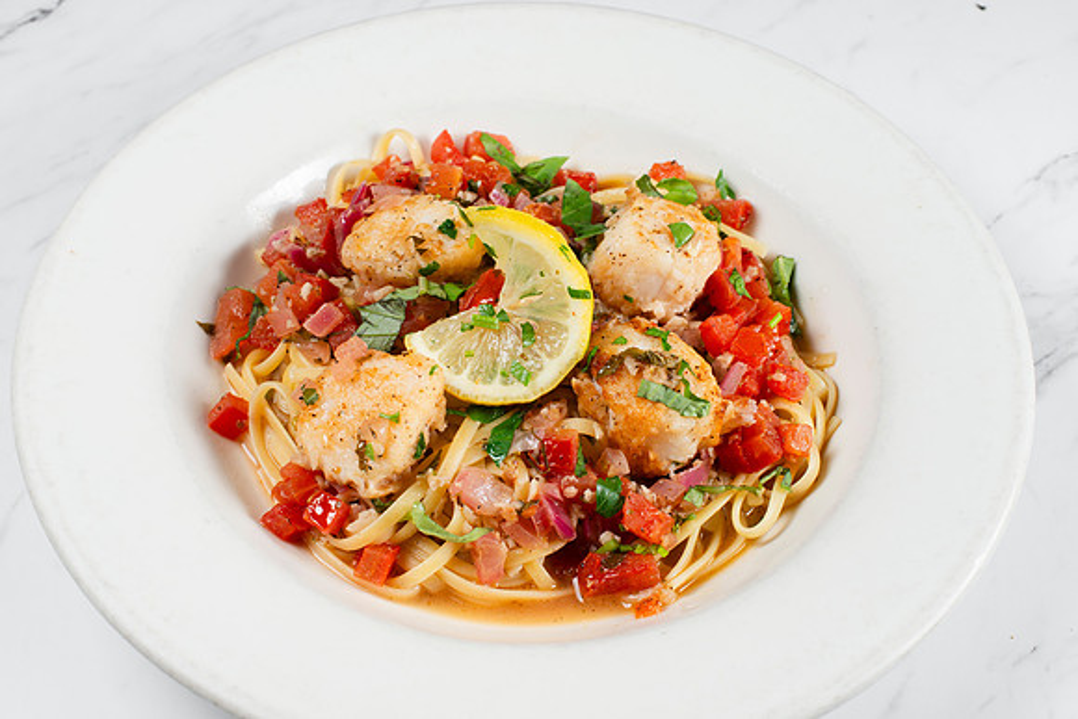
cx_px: 539
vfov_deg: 27.0
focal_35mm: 50
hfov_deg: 39.6
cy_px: 360
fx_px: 1498
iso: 200
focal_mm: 50
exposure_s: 1/200
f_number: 10
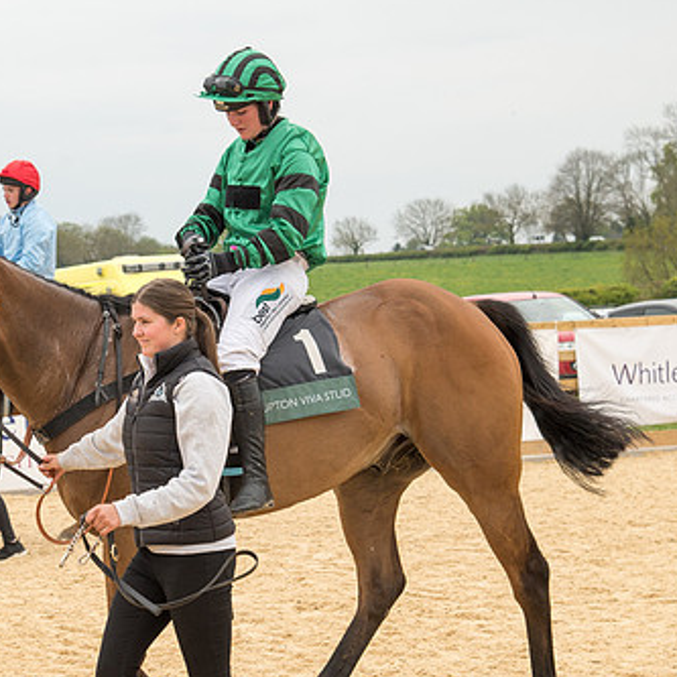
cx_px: 163
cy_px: 428
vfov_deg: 14.8
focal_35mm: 118
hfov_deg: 14.7
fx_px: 2611
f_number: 5.6
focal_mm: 62
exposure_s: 1/640
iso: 400
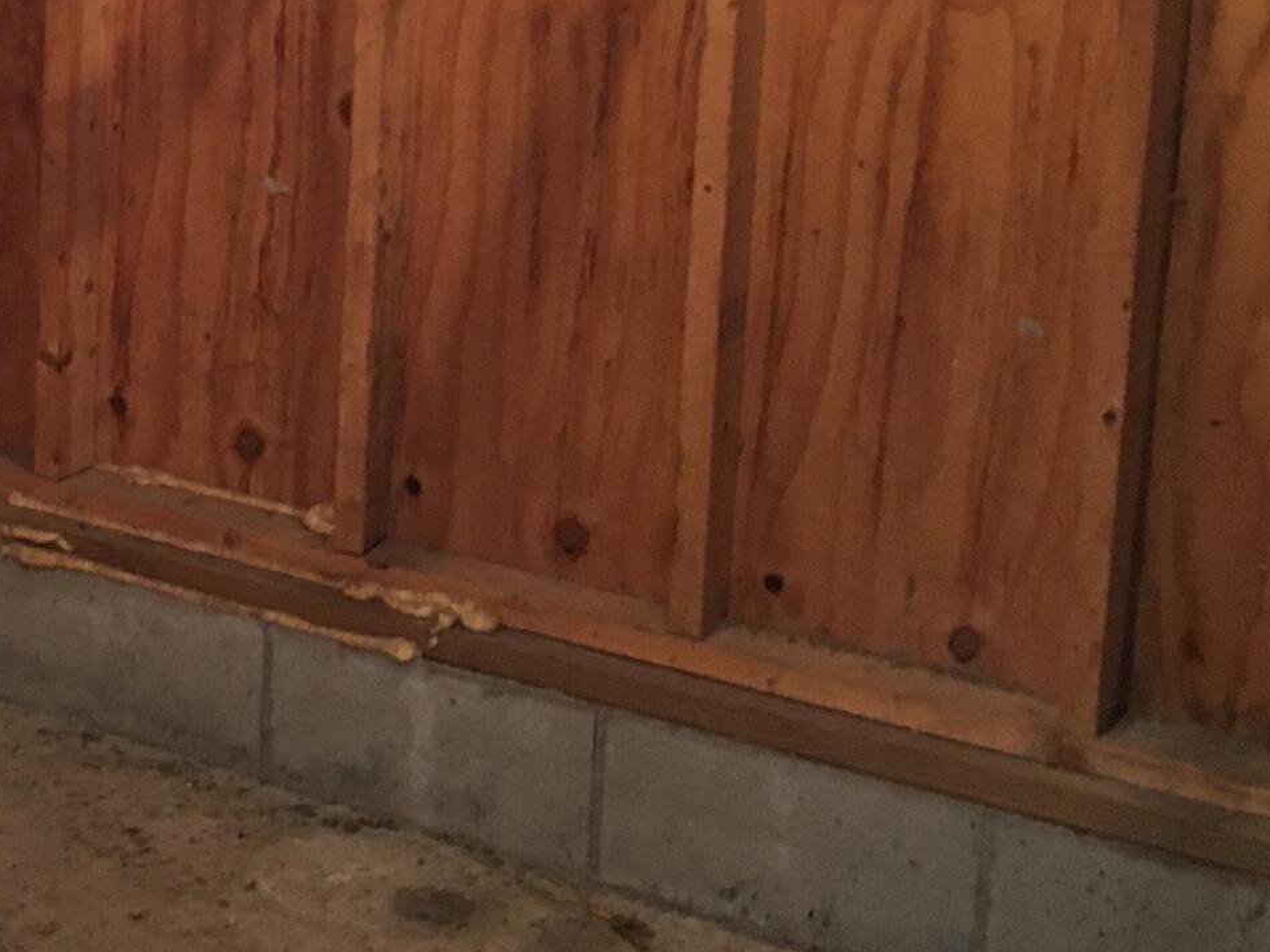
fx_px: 3339
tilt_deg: -12.4
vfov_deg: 16.0
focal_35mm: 91
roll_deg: +0.0
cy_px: 46
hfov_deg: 19.6
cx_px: -438
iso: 160
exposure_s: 1/30
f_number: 2.2
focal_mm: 4.15
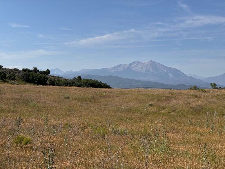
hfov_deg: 39.7
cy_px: 84
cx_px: 112
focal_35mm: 48
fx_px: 312
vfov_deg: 30.3
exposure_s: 1/6410
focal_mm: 6.76
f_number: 1.78
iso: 64
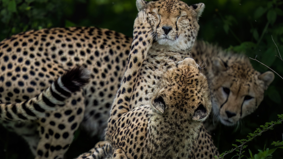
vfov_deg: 1.9
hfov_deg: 3.4
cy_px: 103
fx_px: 4832
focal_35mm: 644
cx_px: 125
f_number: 2.8
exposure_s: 1/3200
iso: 250
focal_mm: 400
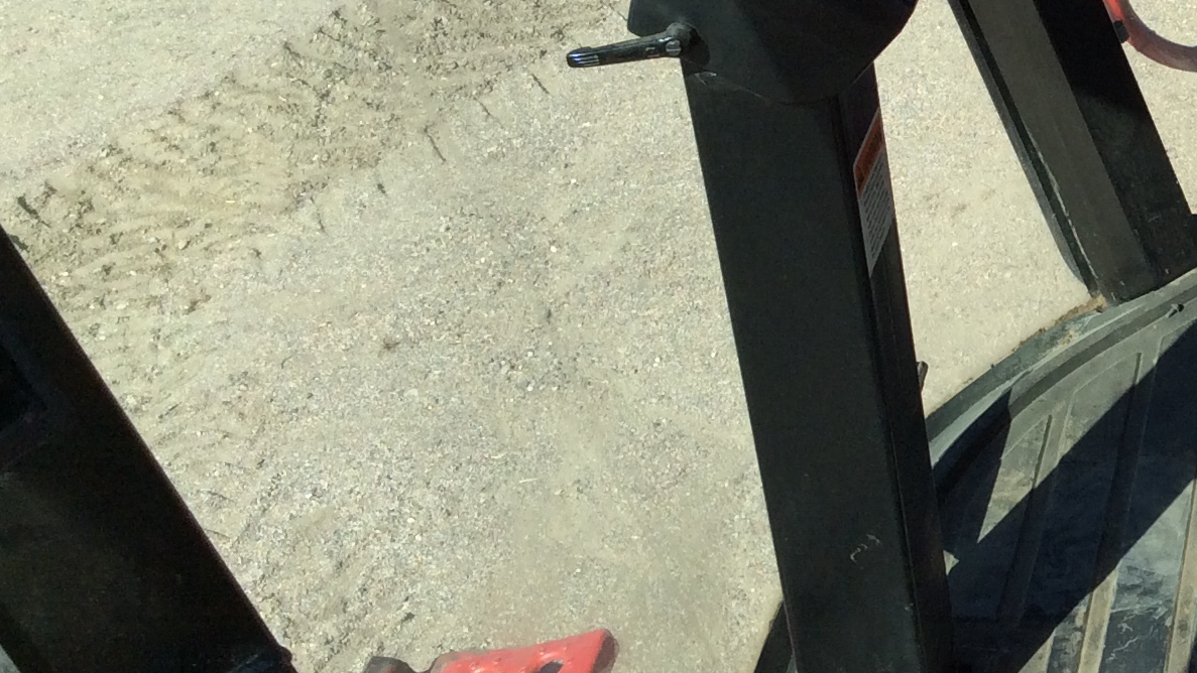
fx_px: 2412
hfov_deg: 26.0
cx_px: 1268
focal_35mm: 76
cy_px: 222
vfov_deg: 15.9
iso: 32
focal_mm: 3.3
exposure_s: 1/784
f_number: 2.4
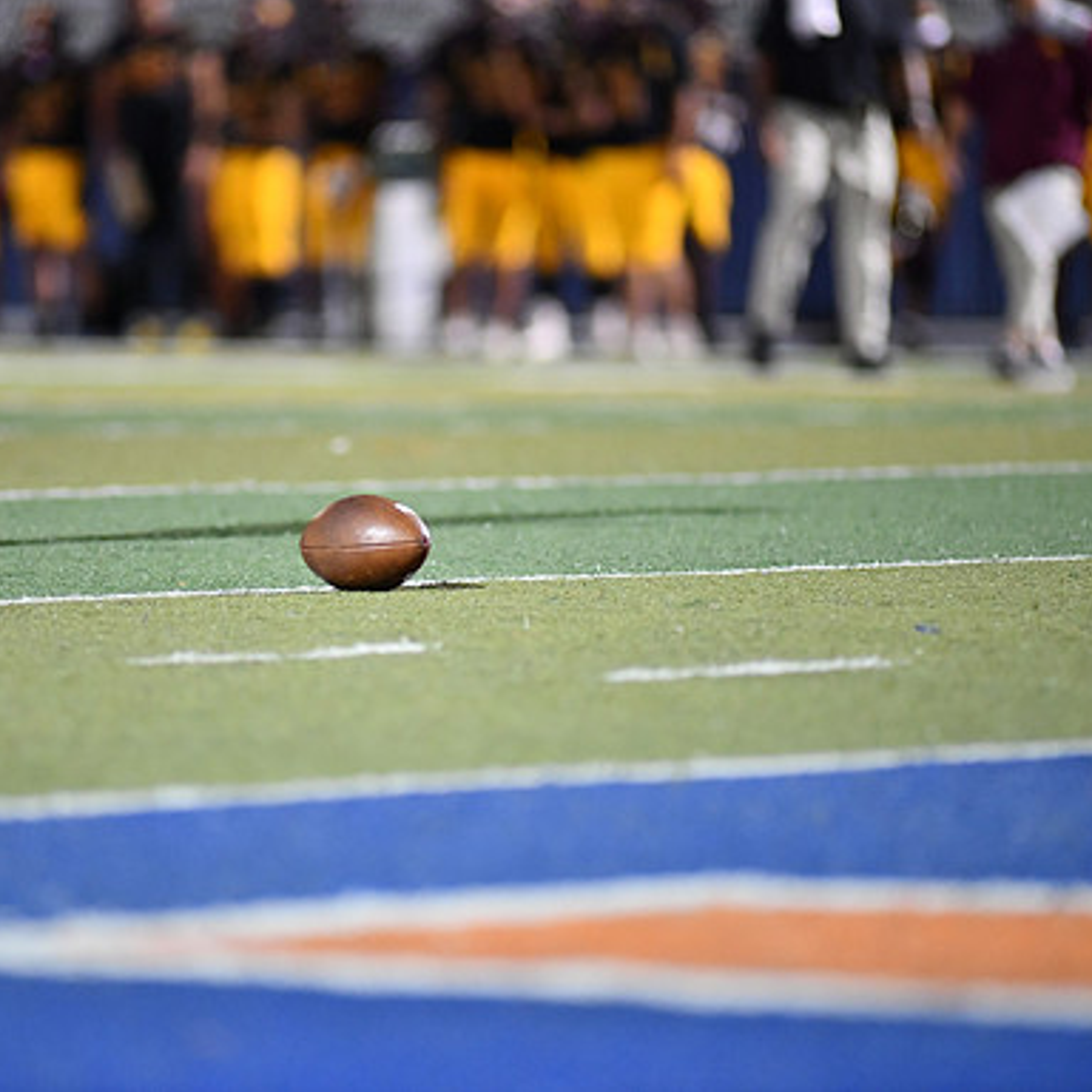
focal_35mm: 385
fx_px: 13741
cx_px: 404
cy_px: 545
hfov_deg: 4.6
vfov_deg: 4.6
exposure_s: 1/1000
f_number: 2.8
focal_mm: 300
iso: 5000
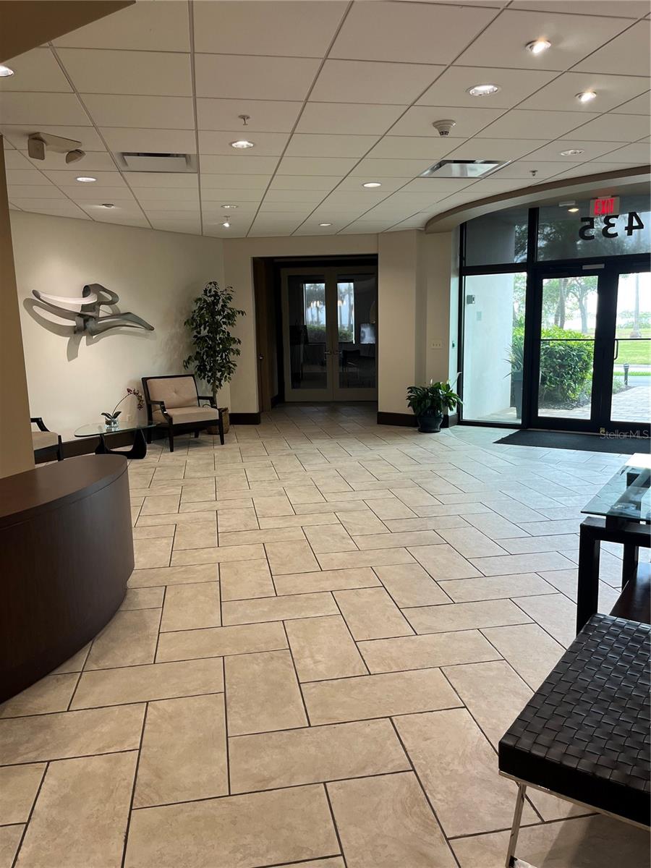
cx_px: 326
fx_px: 652
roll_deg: +1.0
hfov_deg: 53.1
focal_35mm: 26
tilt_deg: -9.6
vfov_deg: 67.3
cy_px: 434
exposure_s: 1/60
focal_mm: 5.1
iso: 80
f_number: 1.6
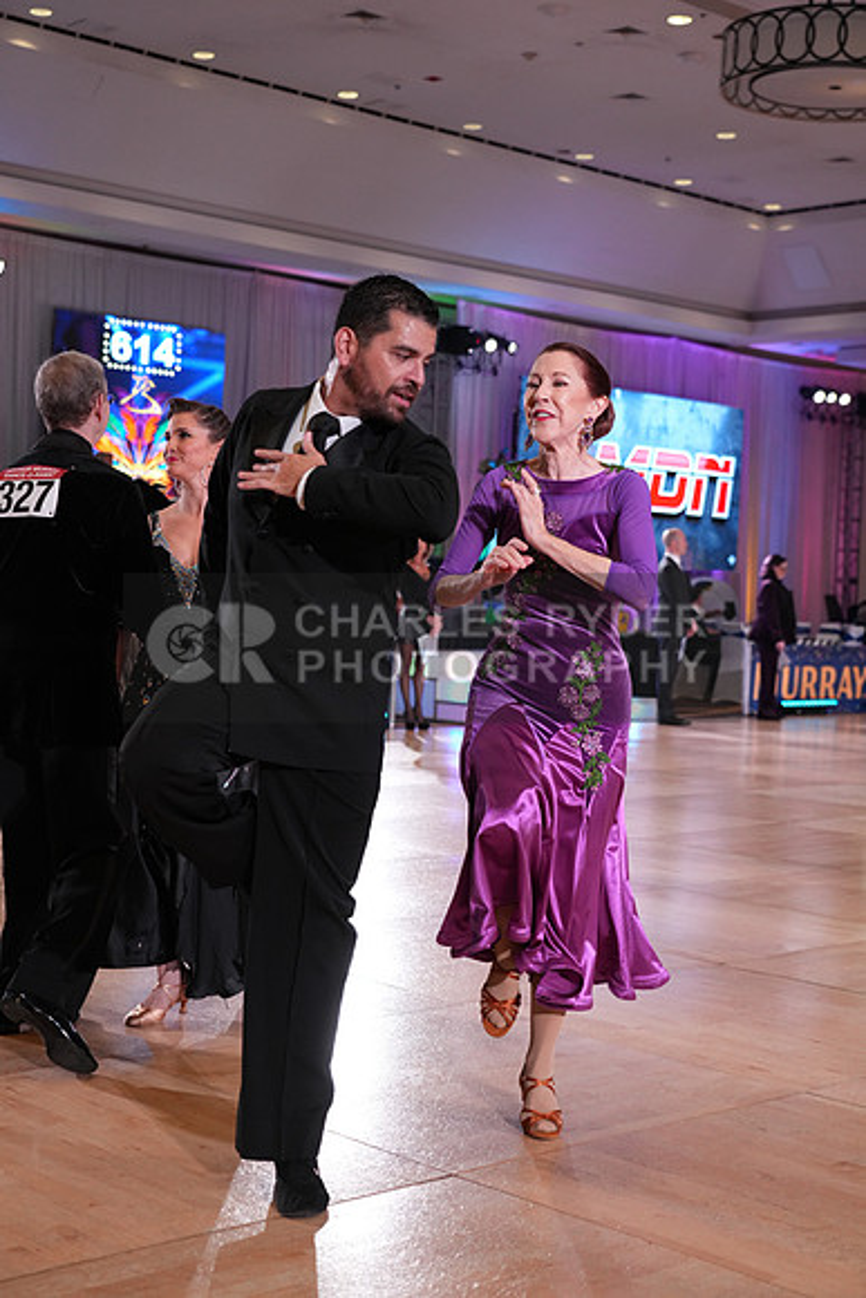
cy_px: 649
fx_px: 1803
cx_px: 433
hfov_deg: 27.0
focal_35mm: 50
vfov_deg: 39.6
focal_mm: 50
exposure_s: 1/400
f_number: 4
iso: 2000
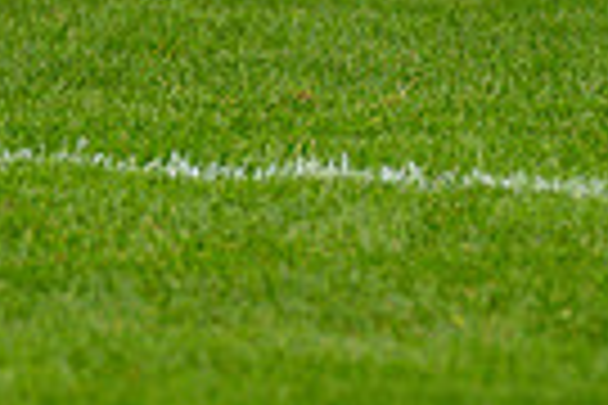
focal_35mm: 1416
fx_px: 23913
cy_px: -378
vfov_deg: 1.0
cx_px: -140
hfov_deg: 1.5
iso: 320
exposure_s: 1/3200
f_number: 2.8
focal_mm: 220
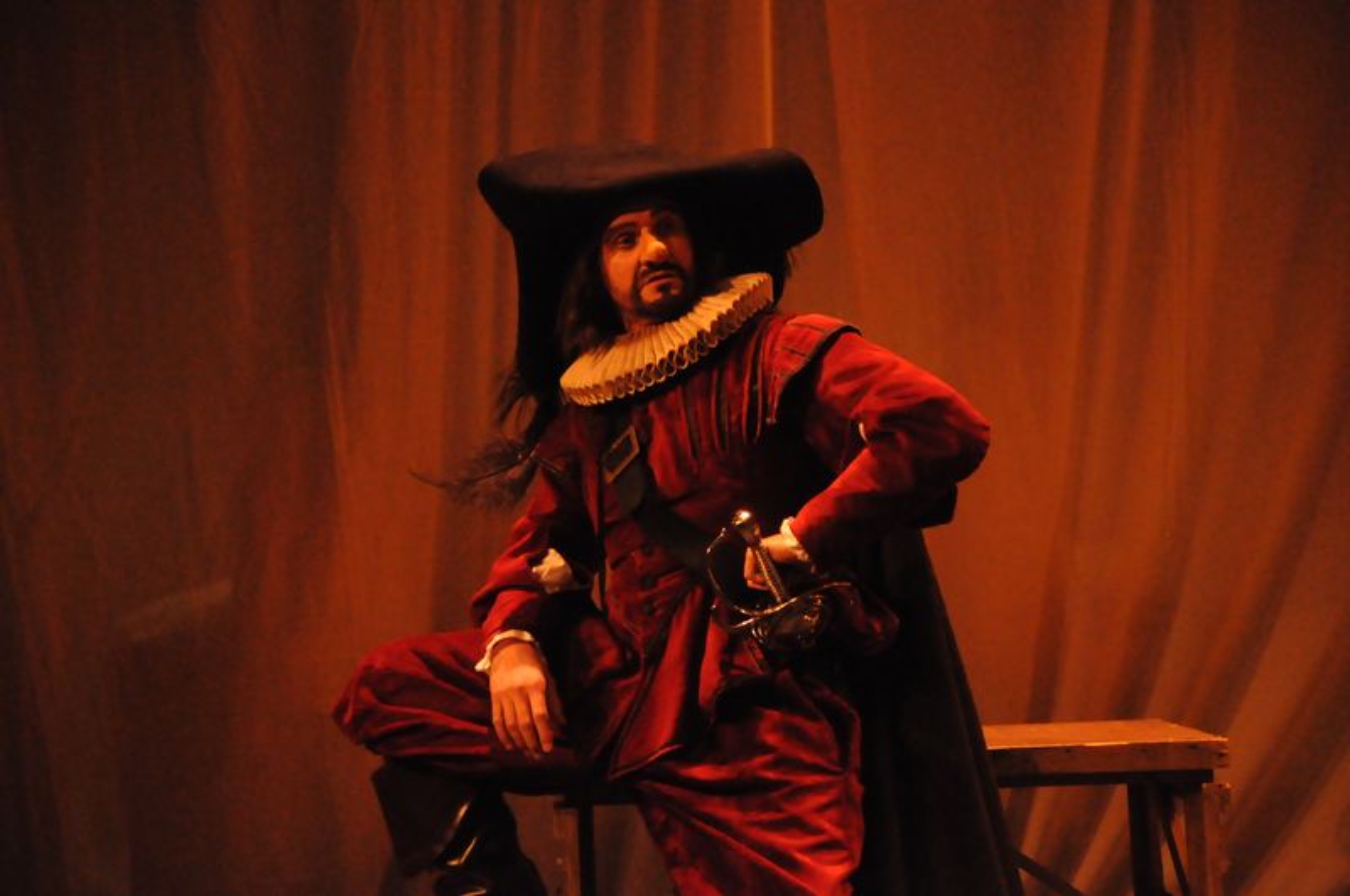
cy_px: 448
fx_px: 5898
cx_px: 675
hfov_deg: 13.1
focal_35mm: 158
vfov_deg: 8.7
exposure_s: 1/60
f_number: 5.6
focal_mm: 105
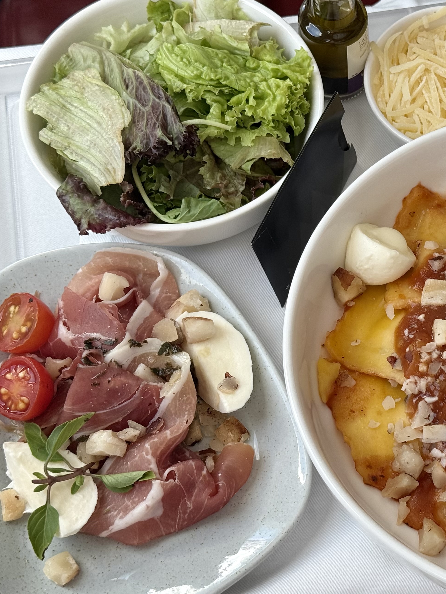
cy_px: 280
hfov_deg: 19.2
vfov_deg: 26.0
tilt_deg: -60.8
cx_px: 429
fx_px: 1288
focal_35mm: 75
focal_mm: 6.76
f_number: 1.78
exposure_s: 1/83
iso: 80
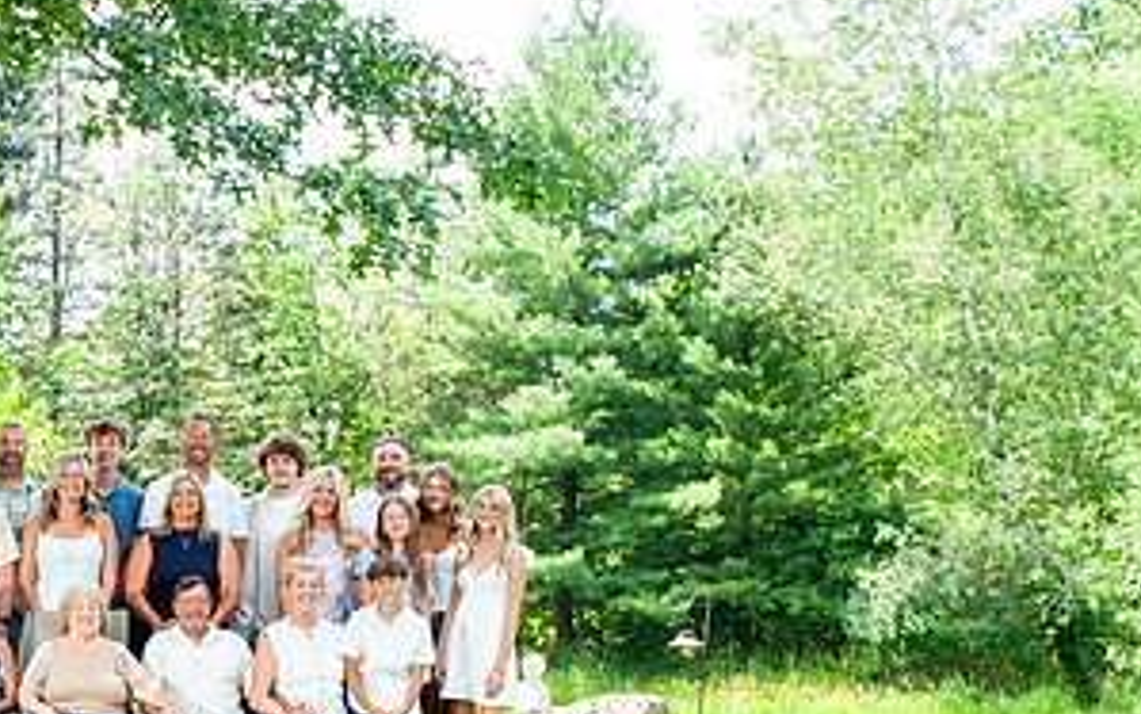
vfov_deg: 12.8
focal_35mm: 102
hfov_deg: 20.1
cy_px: 492
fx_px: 3172
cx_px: 195
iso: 800
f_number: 14
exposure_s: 1/100
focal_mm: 44
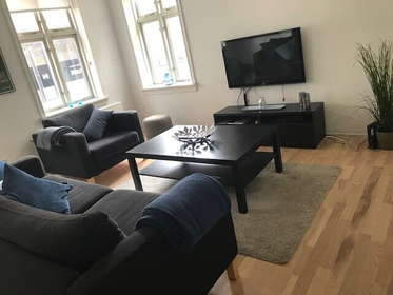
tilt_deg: -18.1
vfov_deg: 49.8
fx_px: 318
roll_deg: +11.9
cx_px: 196
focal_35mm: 28
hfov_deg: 63.4
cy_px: 148
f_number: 1.8
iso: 32
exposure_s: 1/33
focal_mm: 3.99
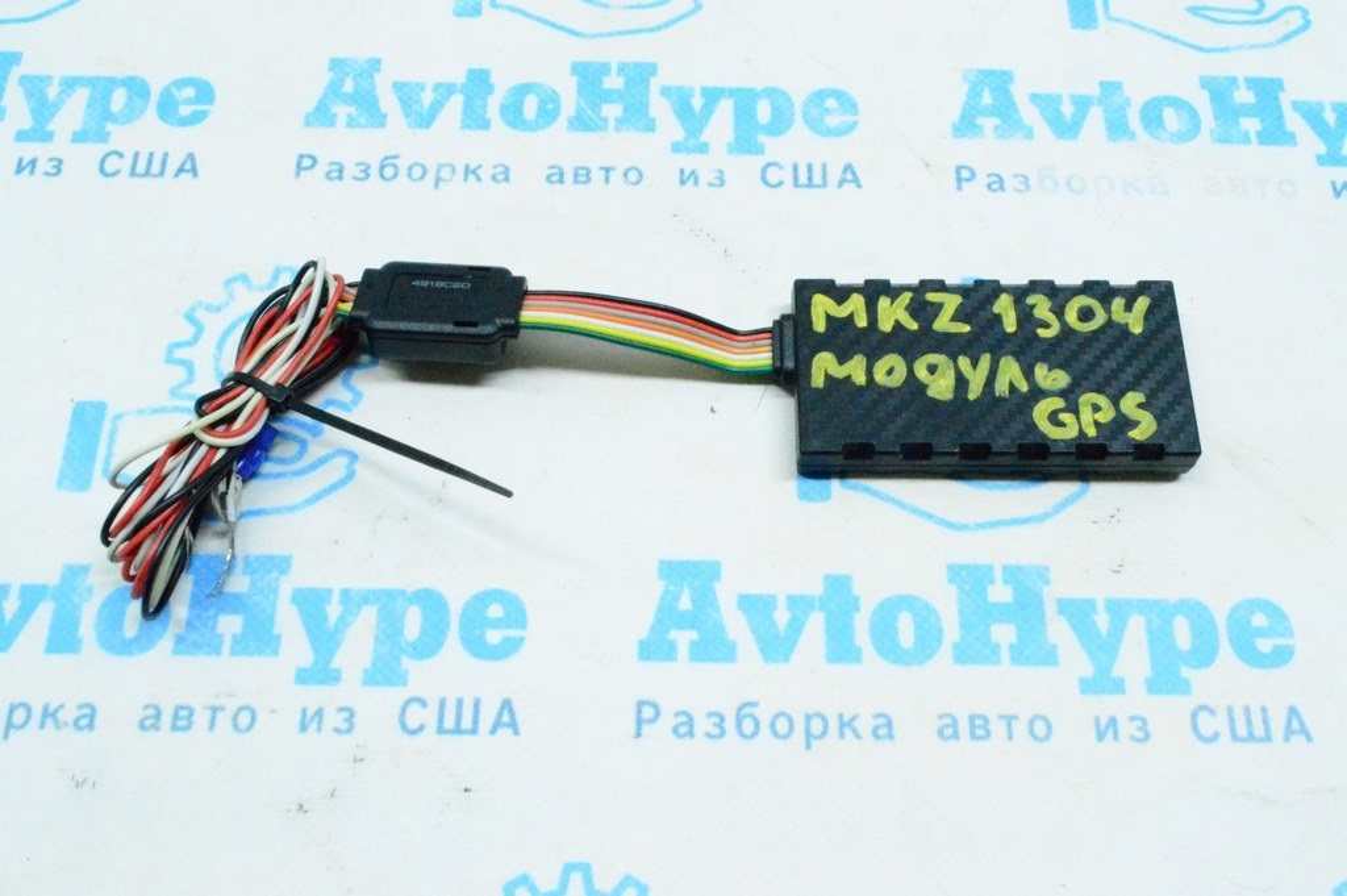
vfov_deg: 36.8
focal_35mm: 36
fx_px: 1346
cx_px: 674
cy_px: 448
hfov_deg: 53.2
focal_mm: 24
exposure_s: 1/50
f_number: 25
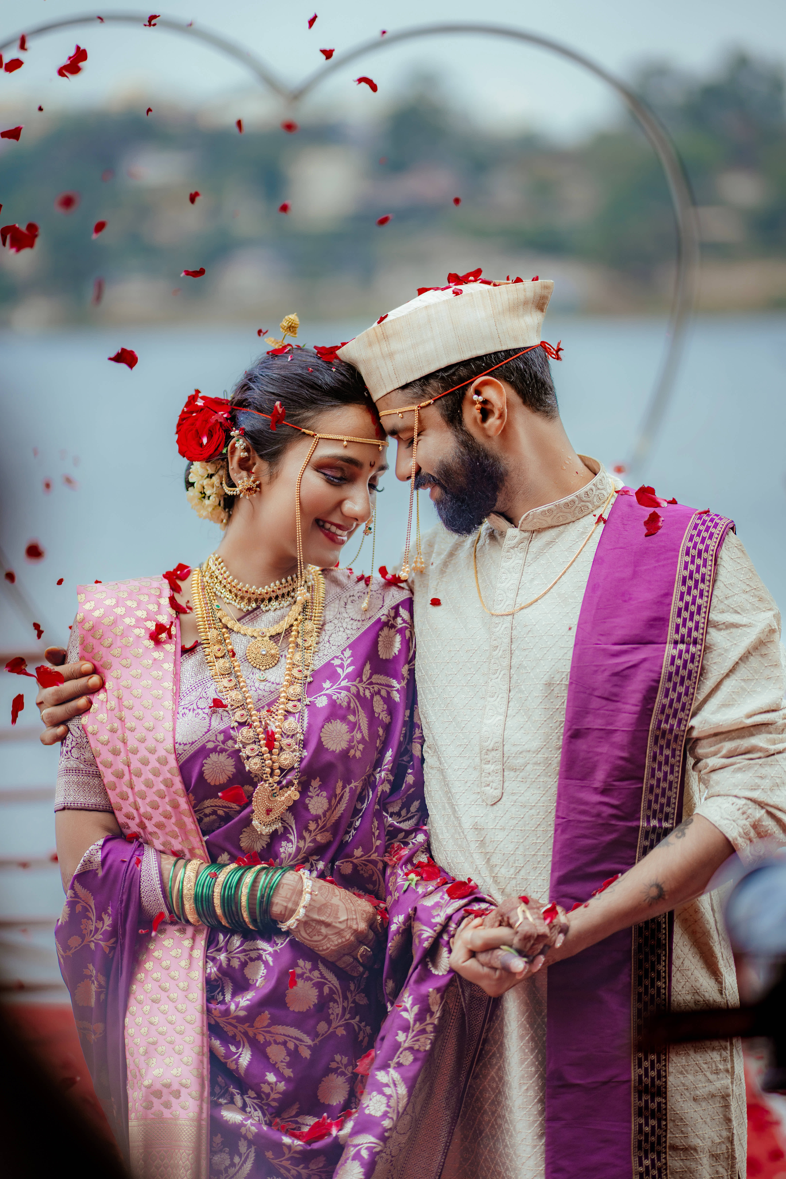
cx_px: 393
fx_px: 2784
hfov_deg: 16.1
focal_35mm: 85
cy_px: 590
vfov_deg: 23.9
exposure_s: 1/1000
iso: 100
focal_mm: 85
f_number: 1.6
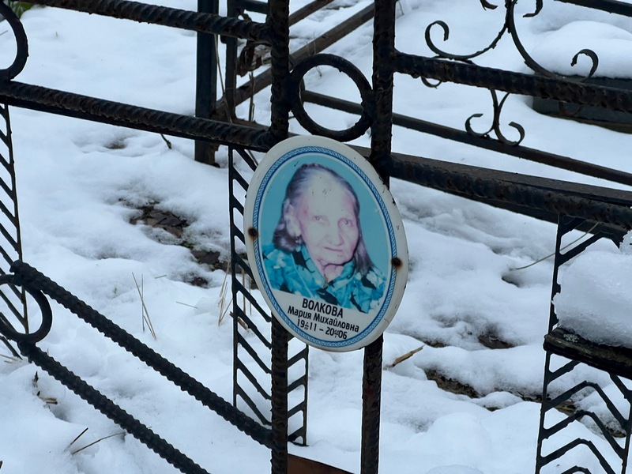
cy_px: 237
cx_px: 316
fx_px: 1406
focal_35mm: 77
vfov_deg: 19.1
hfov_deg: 25.3
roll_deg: +0.9
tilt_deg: -24.5
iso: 125
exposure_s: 1/99
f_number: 2.8
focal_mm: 9
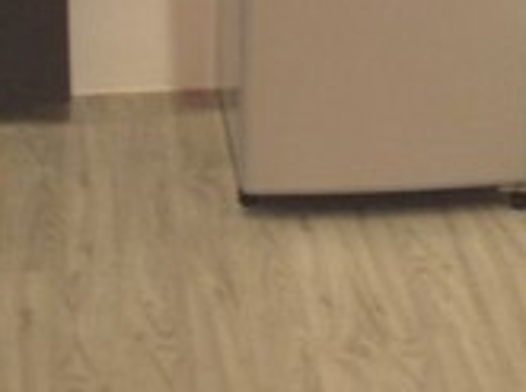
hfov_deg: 13.6
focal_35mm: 140
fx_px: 2123
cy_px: -67
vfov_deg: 10.4
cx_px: 682
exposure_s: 1/13
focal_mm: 7.81
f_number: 2.9
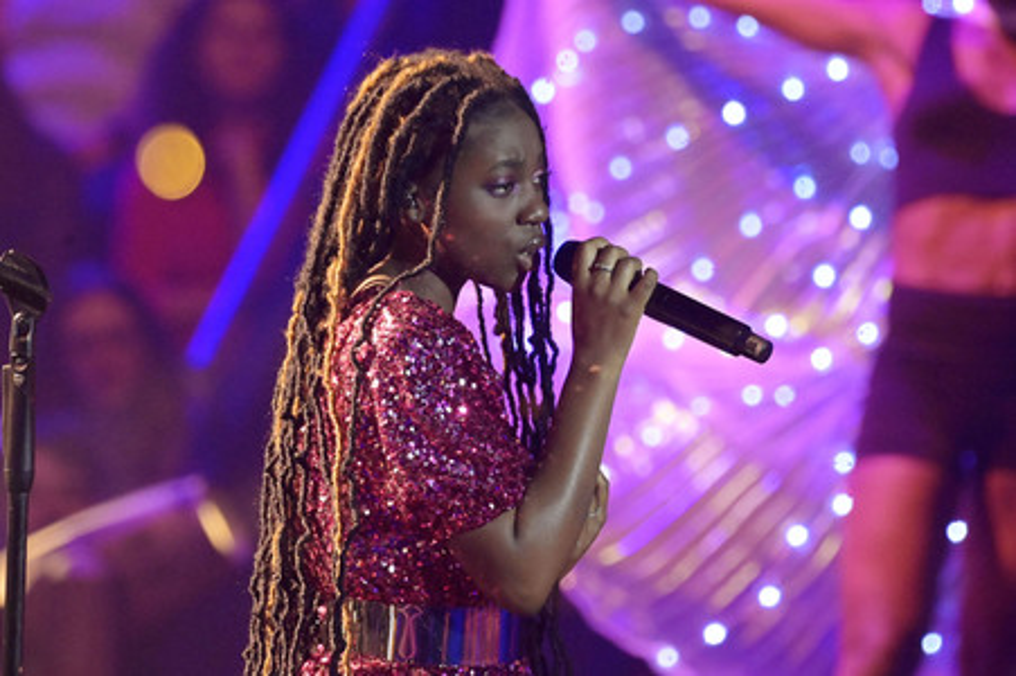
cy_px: 338
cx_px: 508
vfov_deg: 3.4
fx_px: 11280
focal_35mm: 400
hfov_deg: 5.2
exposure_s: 1/400
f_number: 5.6
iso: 12800
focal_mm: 400
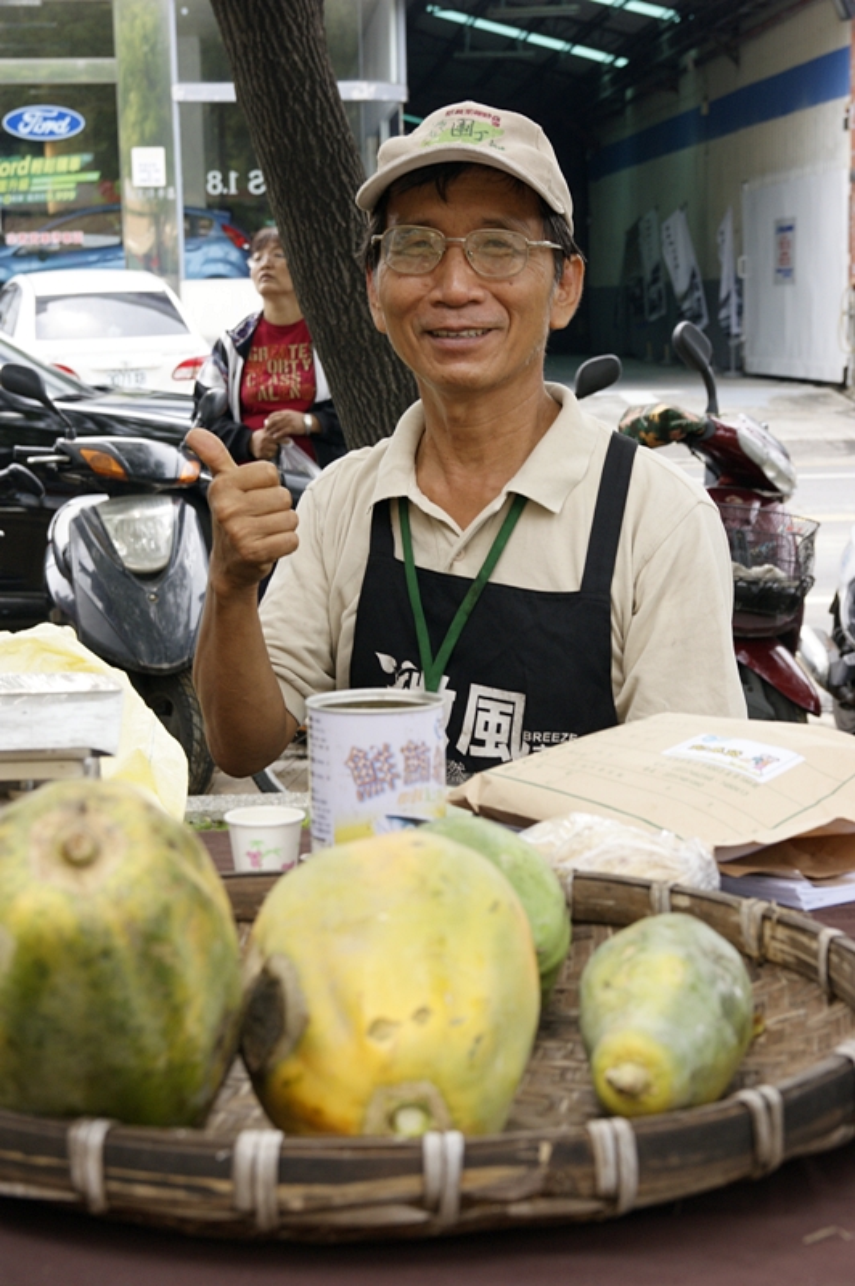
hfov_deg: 20.1
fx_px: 2409
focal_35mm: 68
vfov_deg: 29.9
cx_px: 428
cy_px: 643
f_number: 8
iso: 200
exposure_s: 1/80
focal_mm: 45
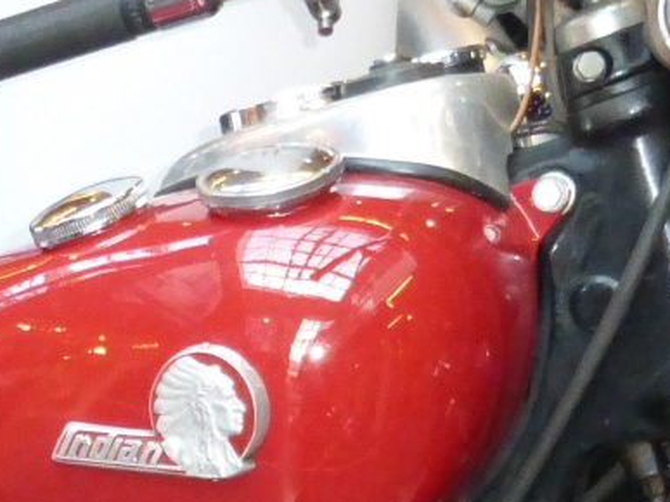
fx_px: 2399
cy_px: 817
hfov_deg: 15.7
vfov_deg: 11.3
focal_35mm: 124
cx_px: 57
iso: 800
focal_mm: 4.3
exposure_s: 1/60
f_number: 3.3
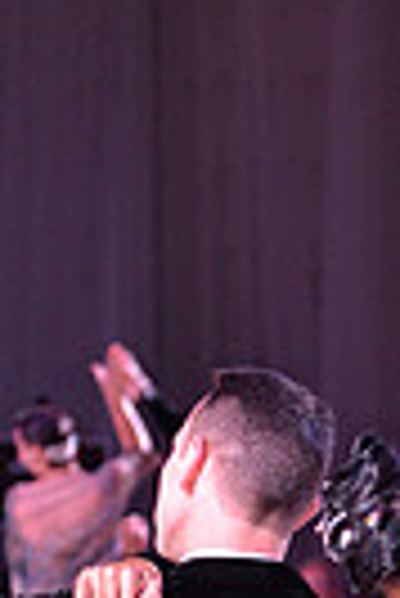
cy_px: 850
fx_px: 5635
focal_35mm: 339
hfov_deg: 4.1
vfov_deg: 6.0
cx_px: 398
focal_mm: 78
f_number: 4
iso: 2000
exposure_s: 1/250
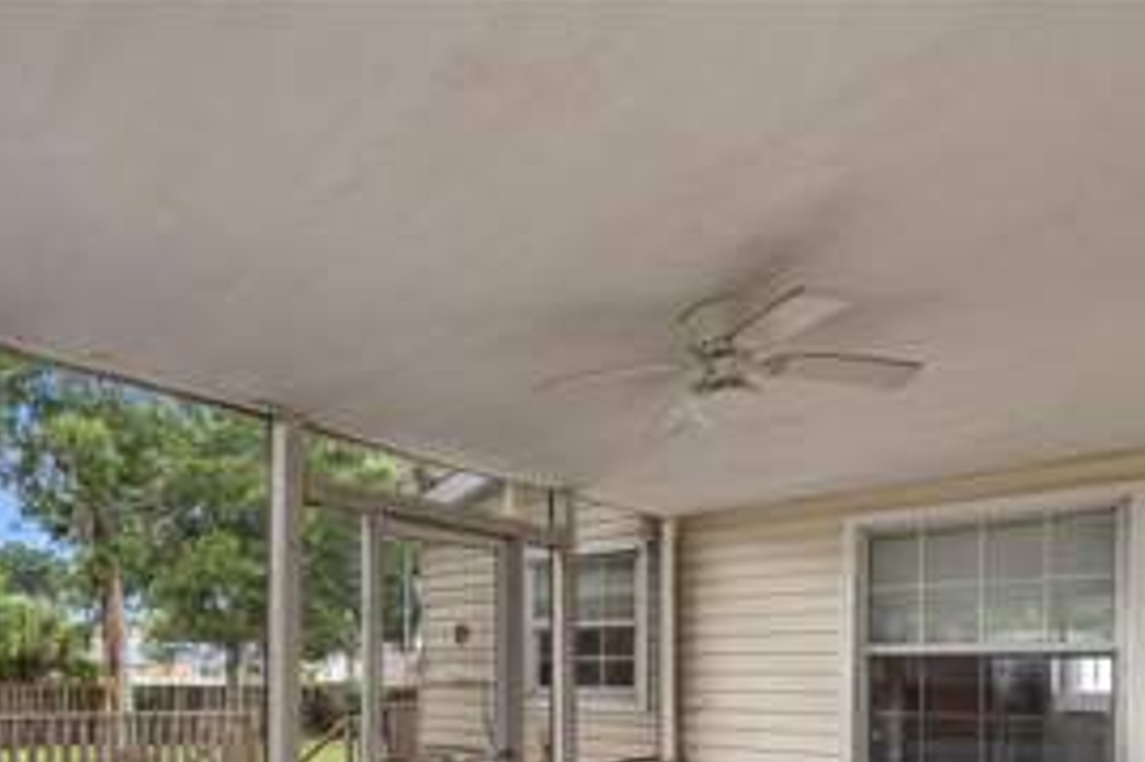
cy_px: 675
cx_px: 396
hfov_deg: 69.8
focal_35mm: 25
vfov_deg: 46.6
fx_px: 795
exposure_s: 1/60
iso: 800
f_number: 8
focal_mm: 14
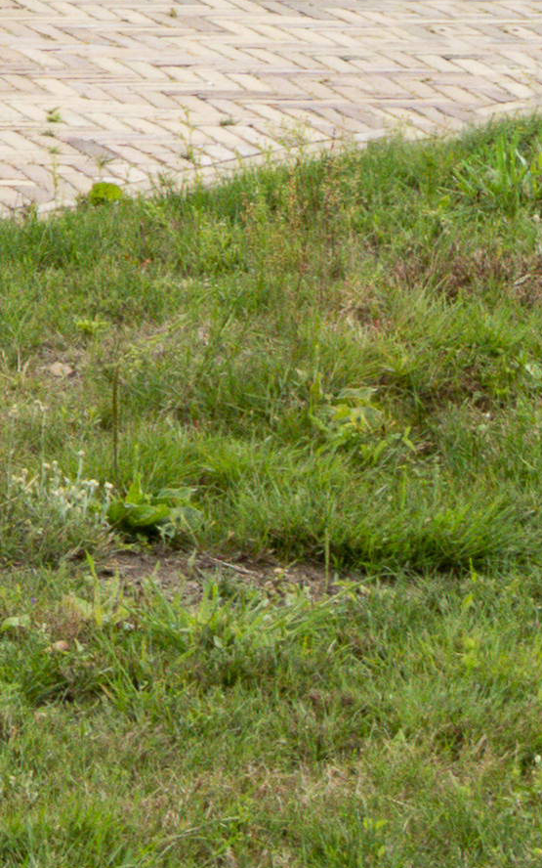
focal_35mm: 347
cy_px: -986
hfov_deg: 3.6
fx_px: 8201
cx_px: -1836
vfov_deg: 5.9
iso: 640
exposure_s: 1/250
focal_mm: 38
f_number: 11
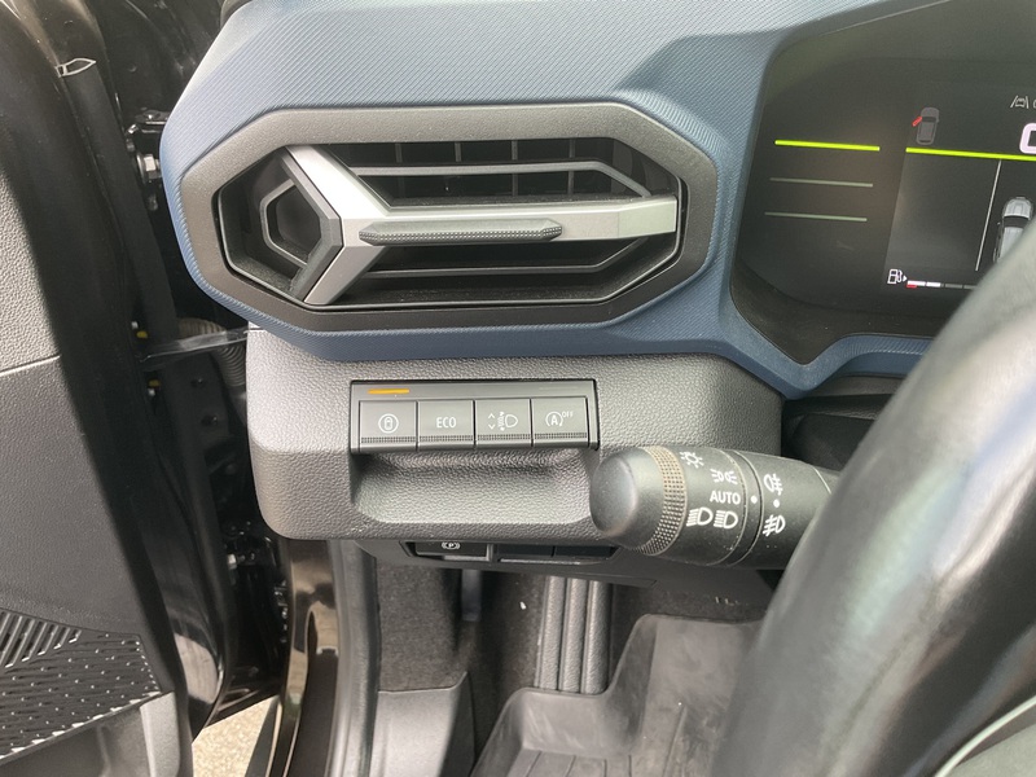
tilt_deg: -44.7
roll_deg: -2.4
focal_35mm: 29
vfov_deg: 48.2
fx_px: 868
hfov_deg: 61.7
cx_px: 518
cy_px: 388
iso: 64
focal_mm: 3
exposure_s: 1/120
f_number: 1.8
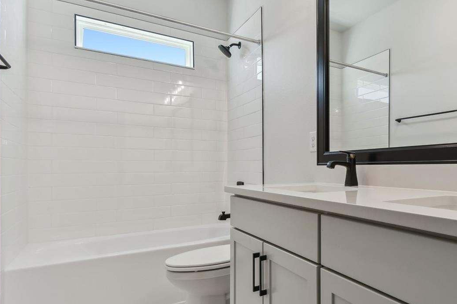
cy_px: 162
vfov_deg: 55.0
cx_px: 324
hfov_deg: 72.5
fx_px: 292
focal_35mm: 23
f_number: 7.1
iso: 100
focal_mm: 10
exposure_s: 1/25
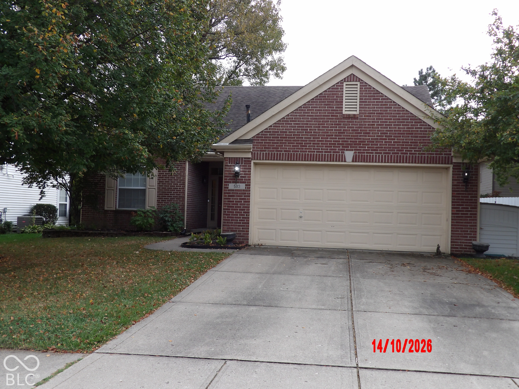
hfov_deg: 55.4
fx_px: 495
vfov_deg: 42.9
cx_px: 260
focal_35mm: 33
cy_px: 194
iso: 100
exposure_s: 1/51
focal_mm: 5.9
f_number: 3.6
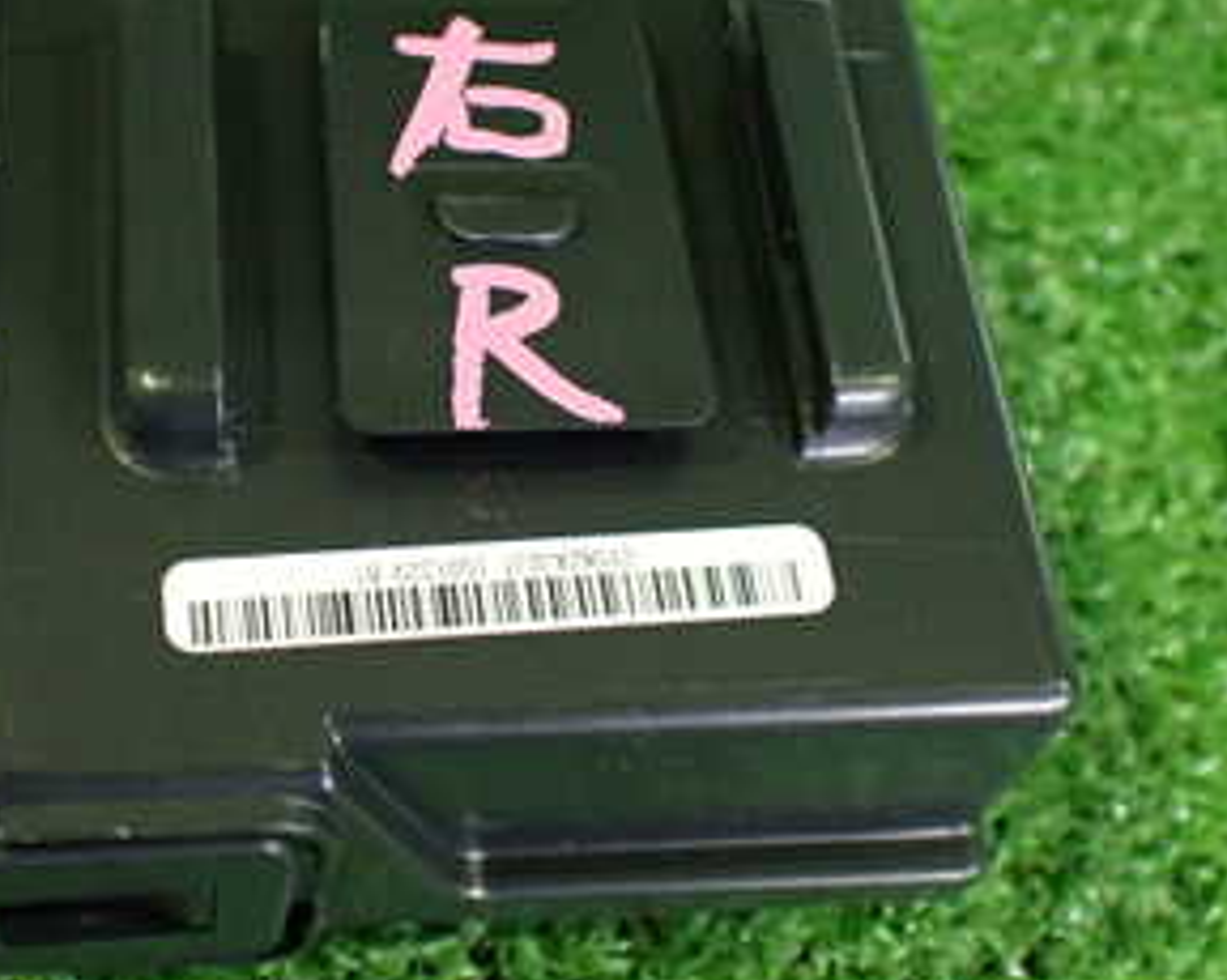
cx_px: 405
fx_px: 2214
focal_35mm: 61
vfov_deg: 24.9
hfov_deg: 30.7
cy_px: 401
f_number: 2.3
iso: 800
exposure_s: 1/30
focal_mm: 5.4
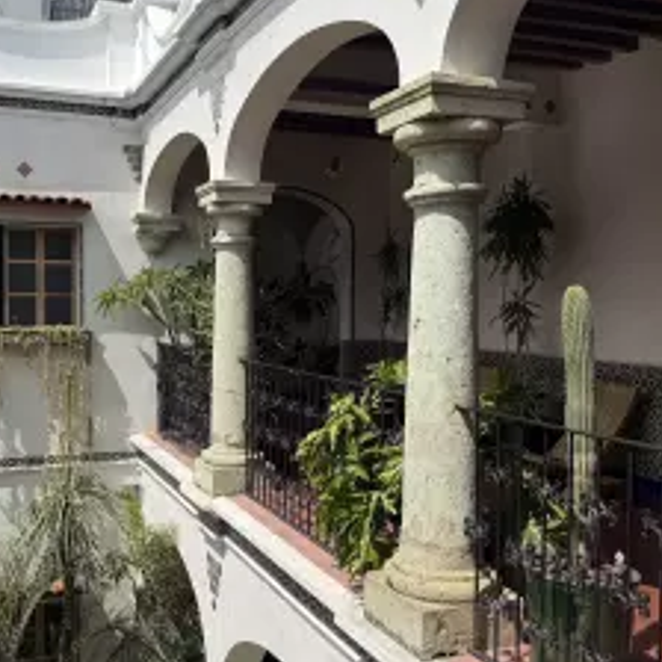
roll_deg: -0.3
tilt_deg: -2.7
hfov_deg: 44.3
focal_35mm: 37
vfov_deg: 44.9
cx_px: 222
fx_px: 801
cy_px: 330
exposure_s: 1/5714
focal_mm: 6.76
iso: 80
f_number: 1.78
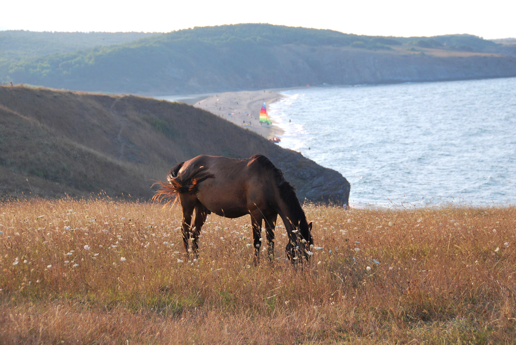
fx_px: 1335
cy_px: 172
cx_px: 258
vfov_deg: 14.7
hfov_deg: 21.9
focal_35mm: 93
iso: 200
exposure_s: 1/400
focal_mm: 62
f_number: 5
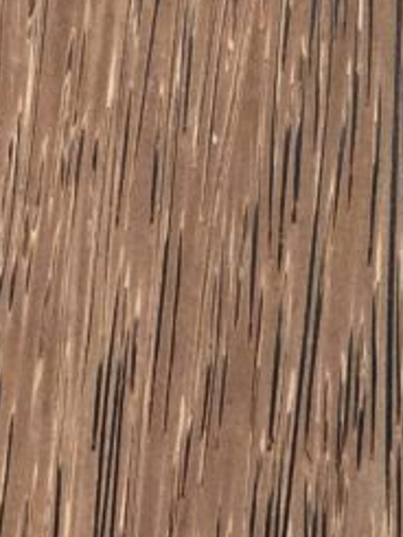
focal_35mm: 63
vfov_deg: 30.0
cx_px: 110
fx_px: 977
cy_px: 431
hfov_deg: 23.1
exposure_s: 1/33
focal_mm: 4.15
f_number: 2.2
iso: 160
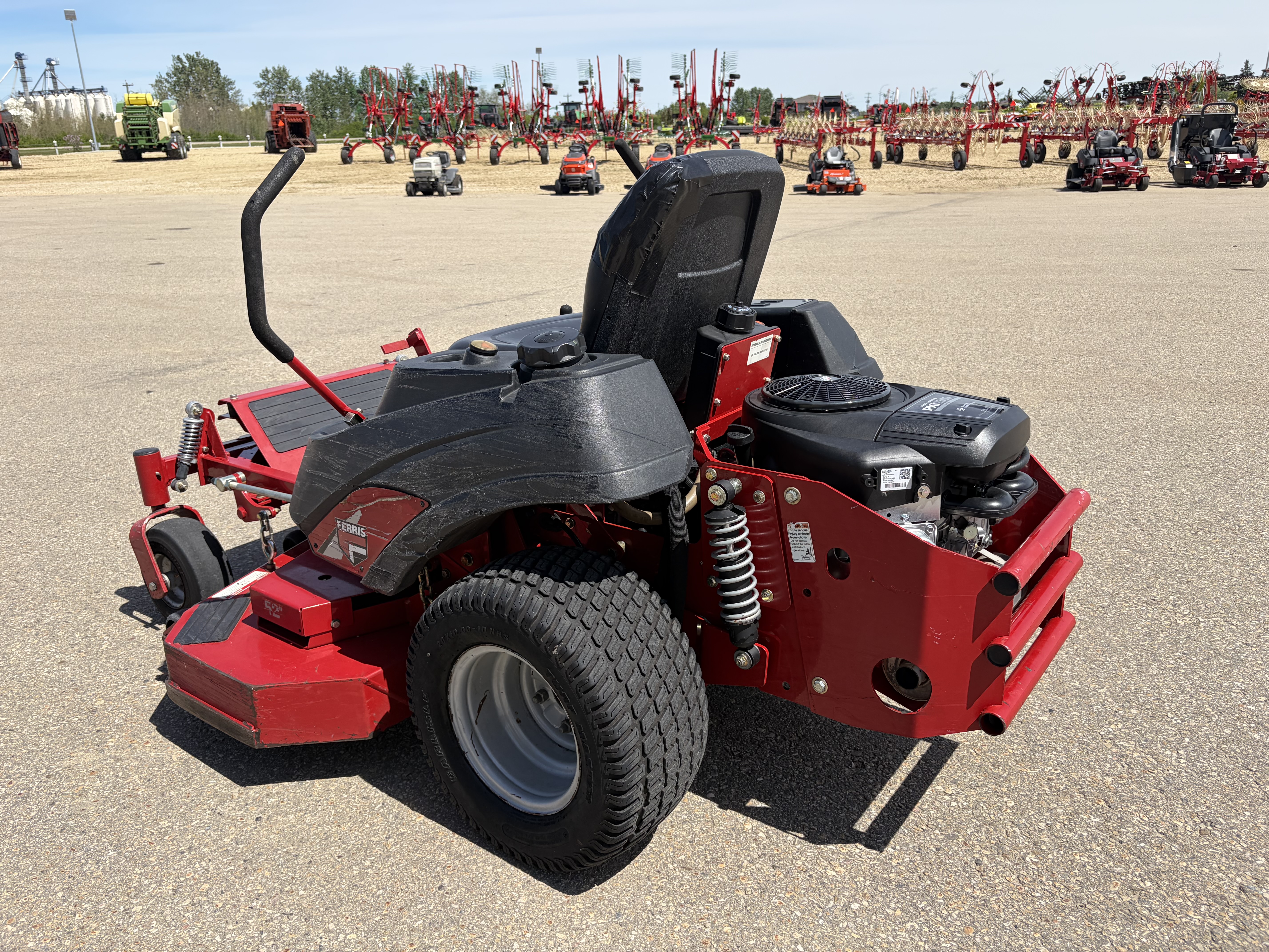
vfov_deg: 53.1
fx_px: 953
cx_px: 634
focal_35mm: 26
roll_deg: +1.3
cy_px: 476
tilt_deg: -18.9
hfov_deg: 67.3
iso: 50
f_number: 1.6
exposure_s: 1/2747
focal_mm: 5.96
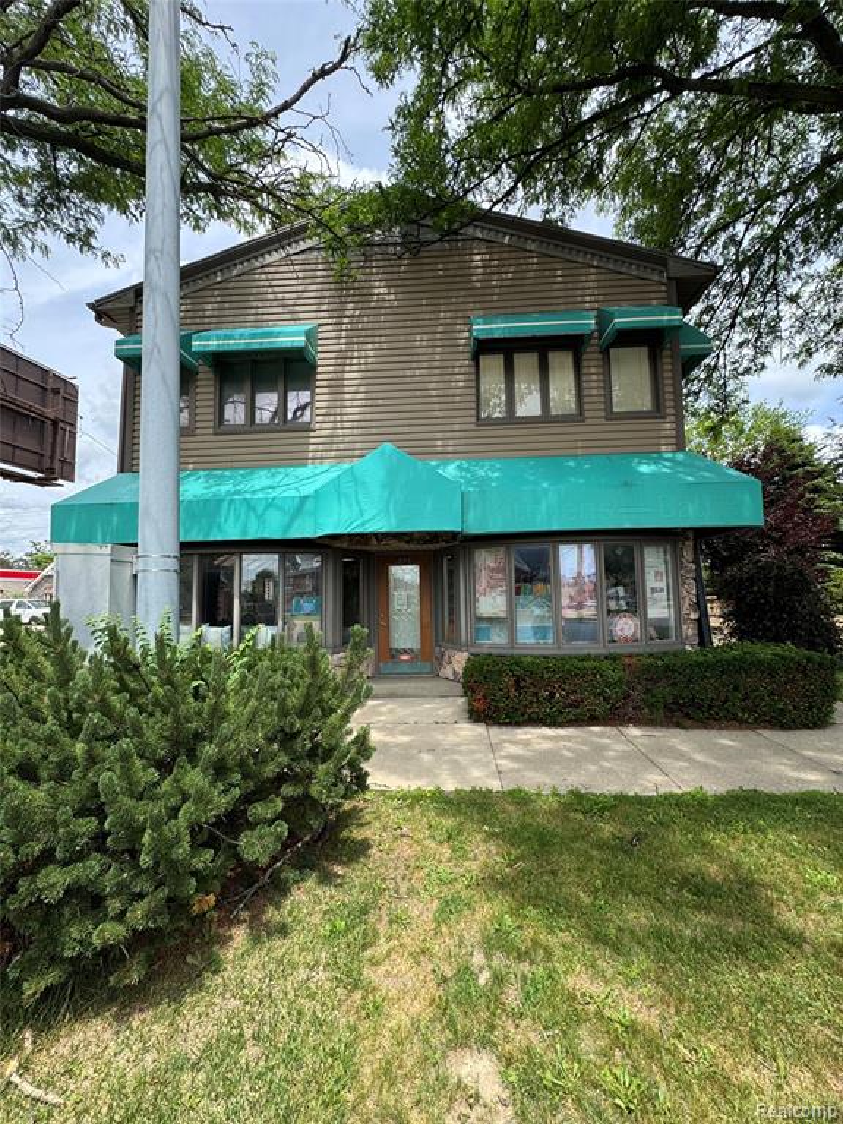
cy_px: 562
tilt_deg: +3.3
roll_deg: +0.6
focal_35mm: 14
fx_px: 455
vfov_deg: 102.1
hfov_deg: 85.7
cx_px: 422
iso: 50
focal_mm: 2.22
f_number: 2.2
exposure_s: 1/625
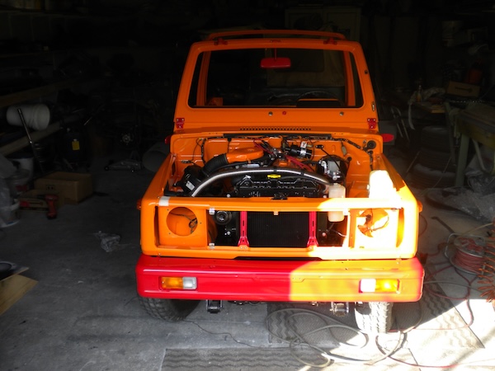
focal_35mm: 35
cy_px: 186
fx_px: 500
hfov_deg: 52.6
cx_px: 248
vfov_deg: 40.7
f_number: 3.1
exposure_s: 1/121
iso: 80
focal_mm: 6.3
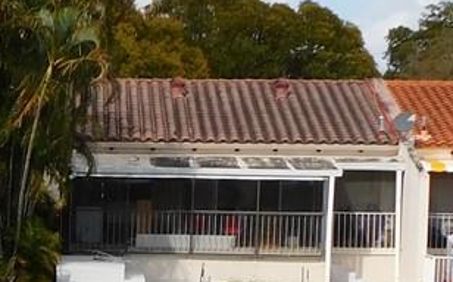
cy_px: 380
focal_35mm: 182
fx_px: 2245
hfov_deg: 10.9
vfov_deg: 7.1
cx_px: -299
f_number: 3.6
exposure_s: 1/1000
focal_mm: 5.9
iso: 125
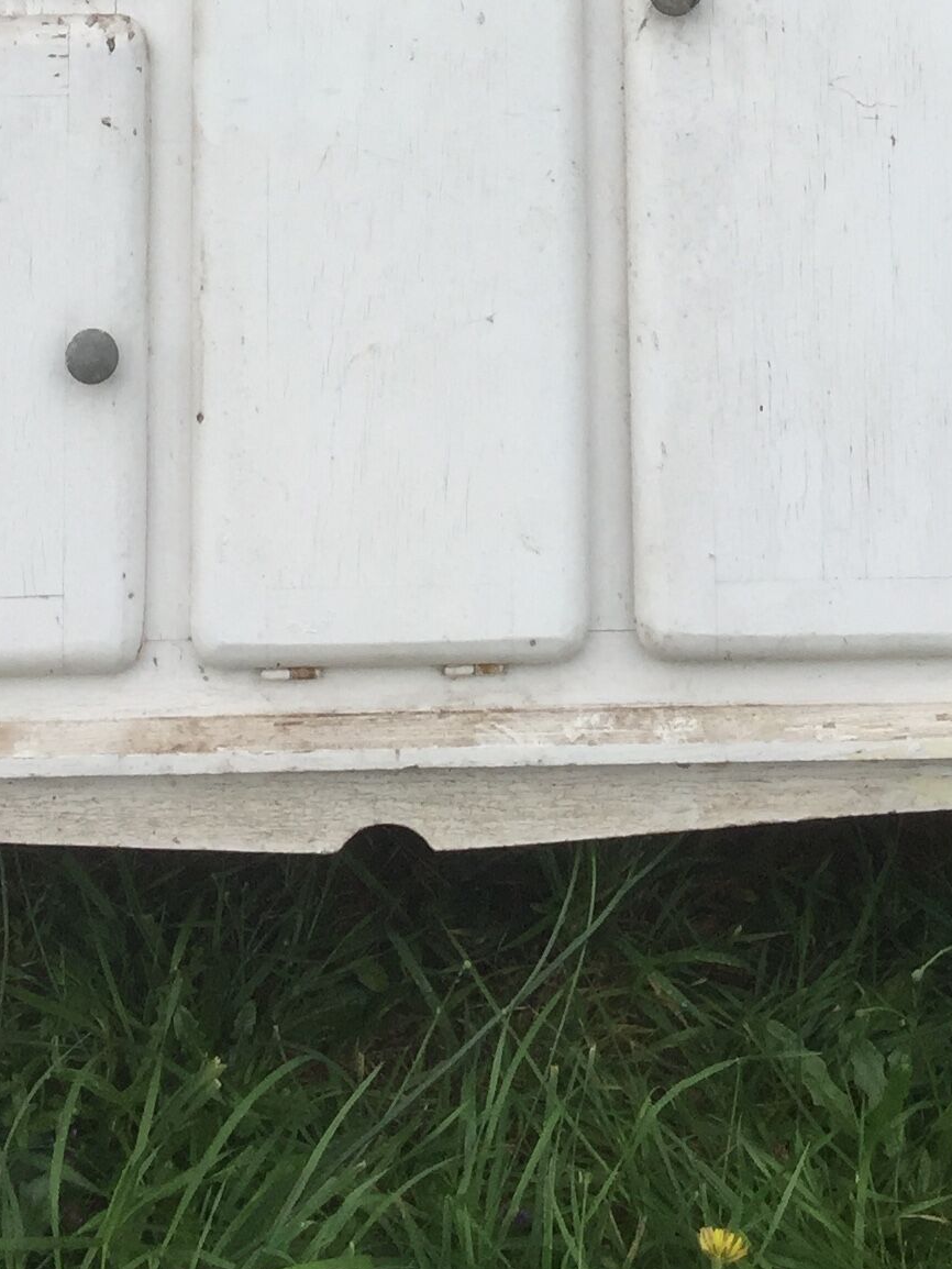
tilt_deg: -20.7
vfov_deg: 20.9
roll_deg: +0.0
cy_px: -519
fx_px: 3006
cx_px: 460
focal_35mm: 82
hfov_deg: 18.0
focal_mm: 4.15
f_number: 2.2
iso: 32
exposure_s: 1/807
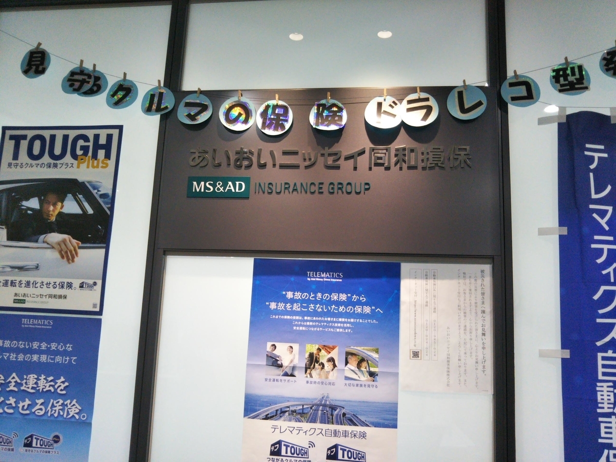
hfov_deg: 60.0
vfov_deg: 46.8
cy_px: 231
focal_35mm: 30
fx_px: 534
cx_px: 308
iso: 130
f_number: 2.2
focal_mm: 4
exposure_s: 1/62
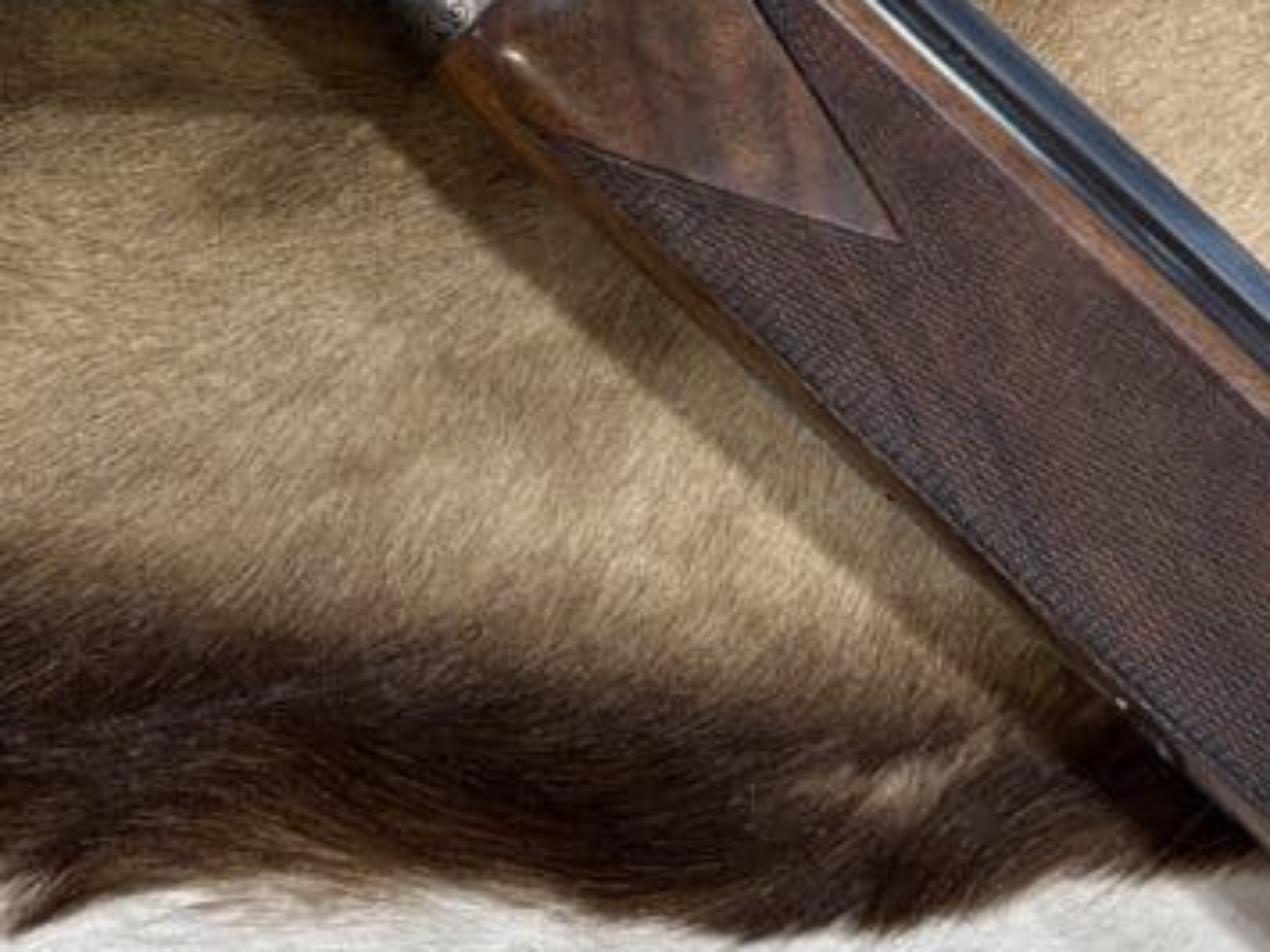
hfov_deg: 25.3
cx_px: 172
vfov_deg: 19.0
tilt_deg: -79.0
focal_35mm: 75
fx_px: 2751
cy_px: -18
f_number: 1.6
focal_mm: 5.96
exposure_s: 1/60
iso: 160
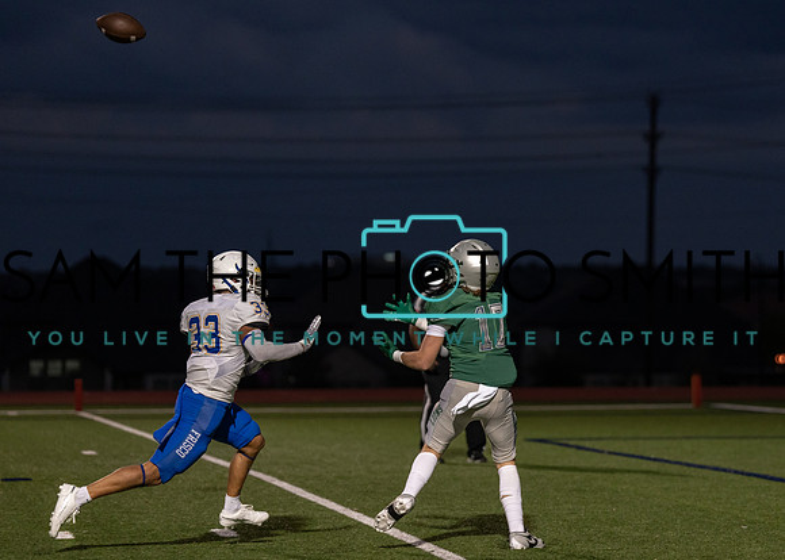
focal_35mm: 150
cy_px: 310
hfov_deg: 13.4
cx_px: 475
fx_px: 3335
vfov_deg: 9.6
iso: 2000
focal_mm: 125
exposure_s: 1/1000
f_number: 2.8
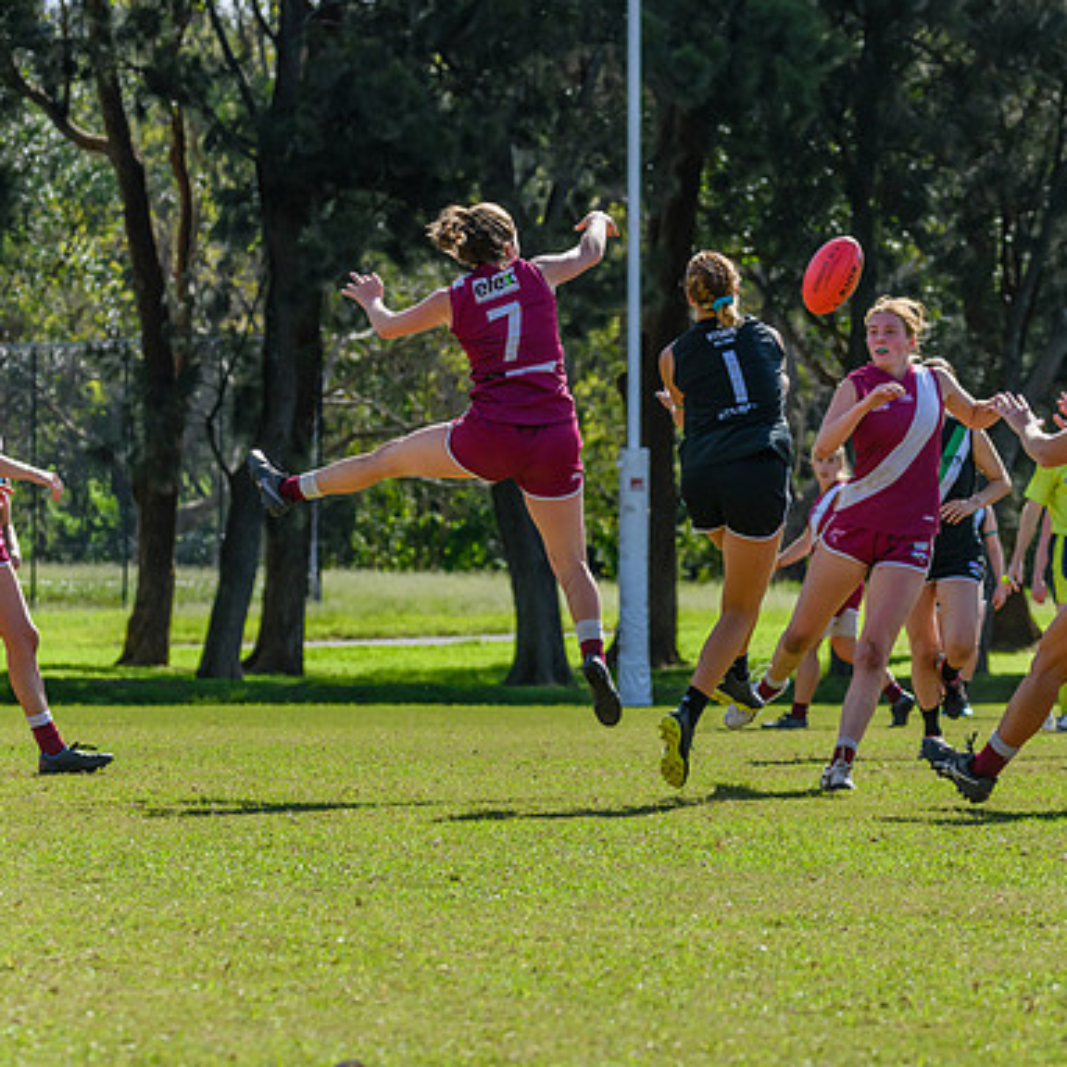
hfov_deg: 5.8
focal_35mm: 300
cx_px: 732
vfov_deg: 5.8
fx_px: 10462
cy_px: 433
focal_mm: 180
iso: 800
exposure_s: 1/1250
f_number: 8
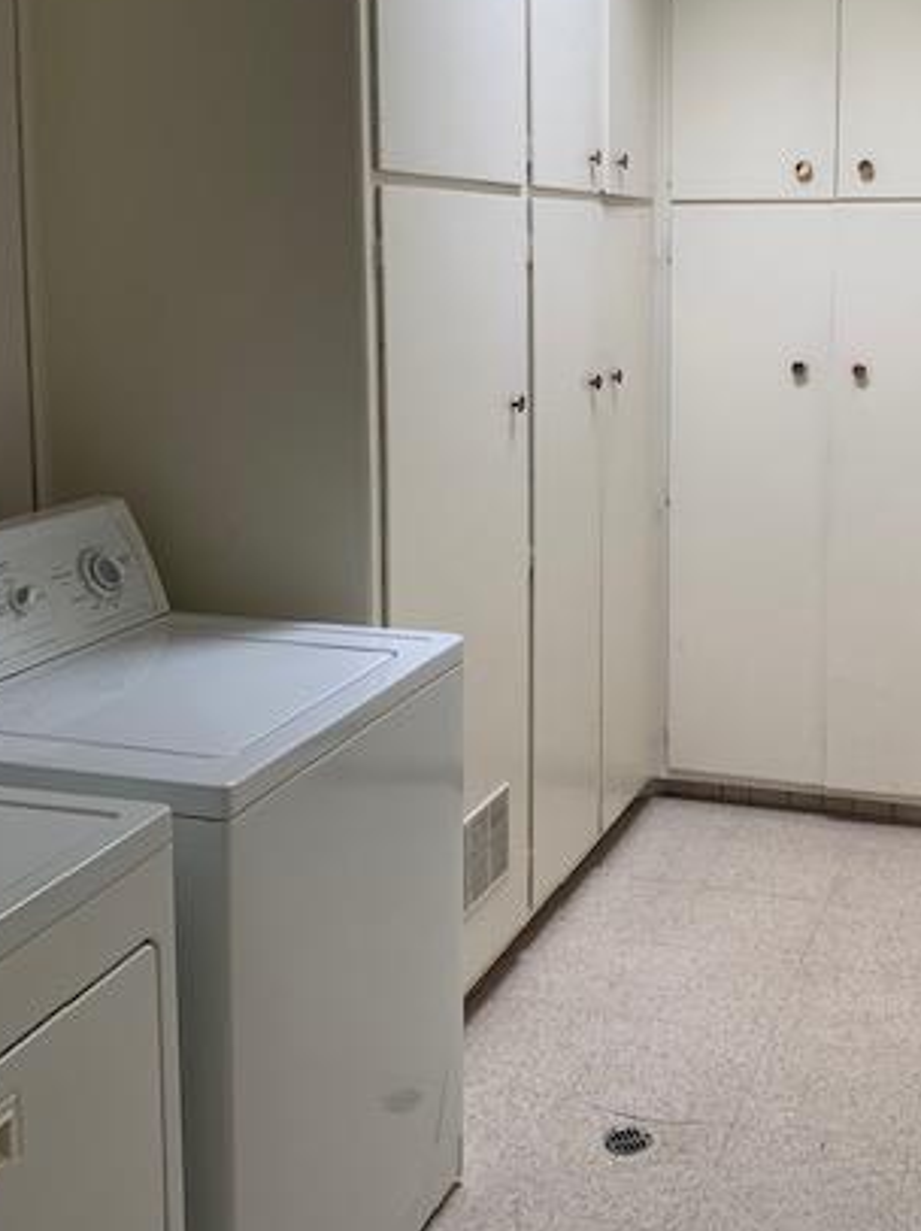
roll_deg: -0.6
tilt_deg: -6.6
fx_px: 1456
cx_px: 682
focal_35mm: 41
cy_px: 440
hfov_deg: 34.4
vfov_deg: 45.3
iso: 32
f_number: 1.8
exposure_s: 1/122
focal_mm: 4.25
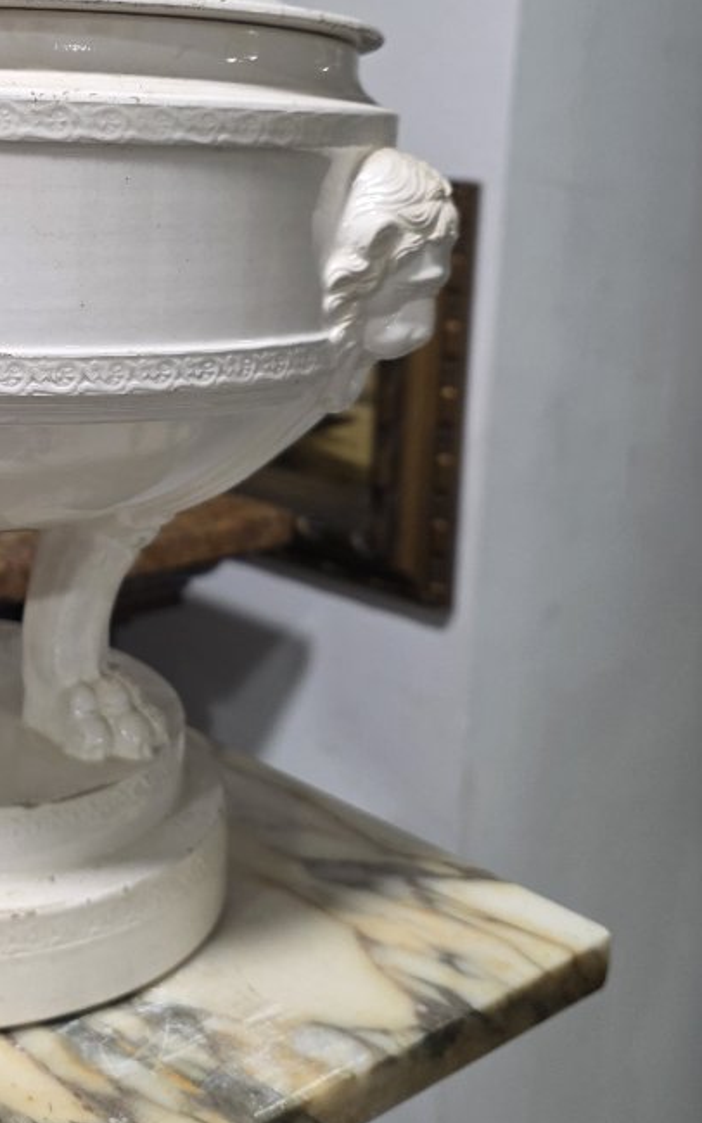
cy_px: 342
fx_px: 1378
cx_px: -55
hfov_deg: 26.5
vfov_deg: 43.5
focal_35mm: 45
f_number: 1.7
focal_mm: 6.3
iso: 160
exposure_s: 1/100
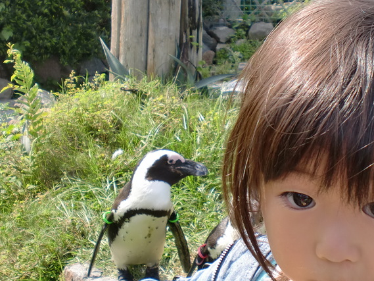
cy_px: 143
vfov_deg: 23.3
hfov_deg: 30.2
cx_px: 279
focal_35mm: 63
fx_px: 681
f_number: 3.1
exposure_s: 1/250
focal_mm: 6.3
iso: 64
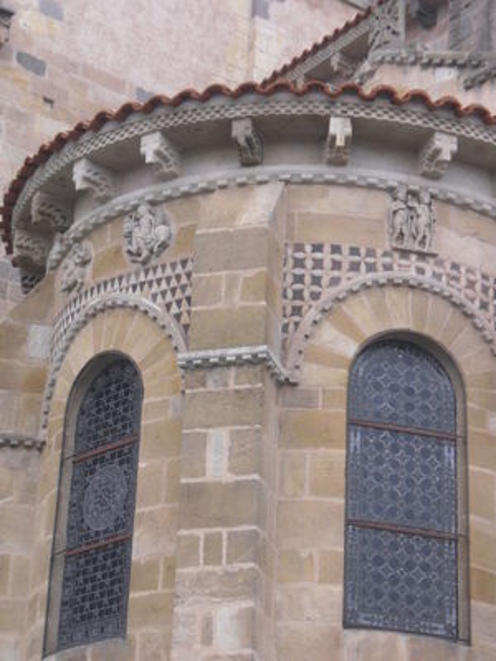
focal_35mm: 95
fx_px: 1815
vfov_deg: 20.7
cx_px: 248
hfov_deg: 15.6
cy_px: 330
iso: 200
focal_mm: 15.81
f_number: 5.4
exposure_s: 1/80
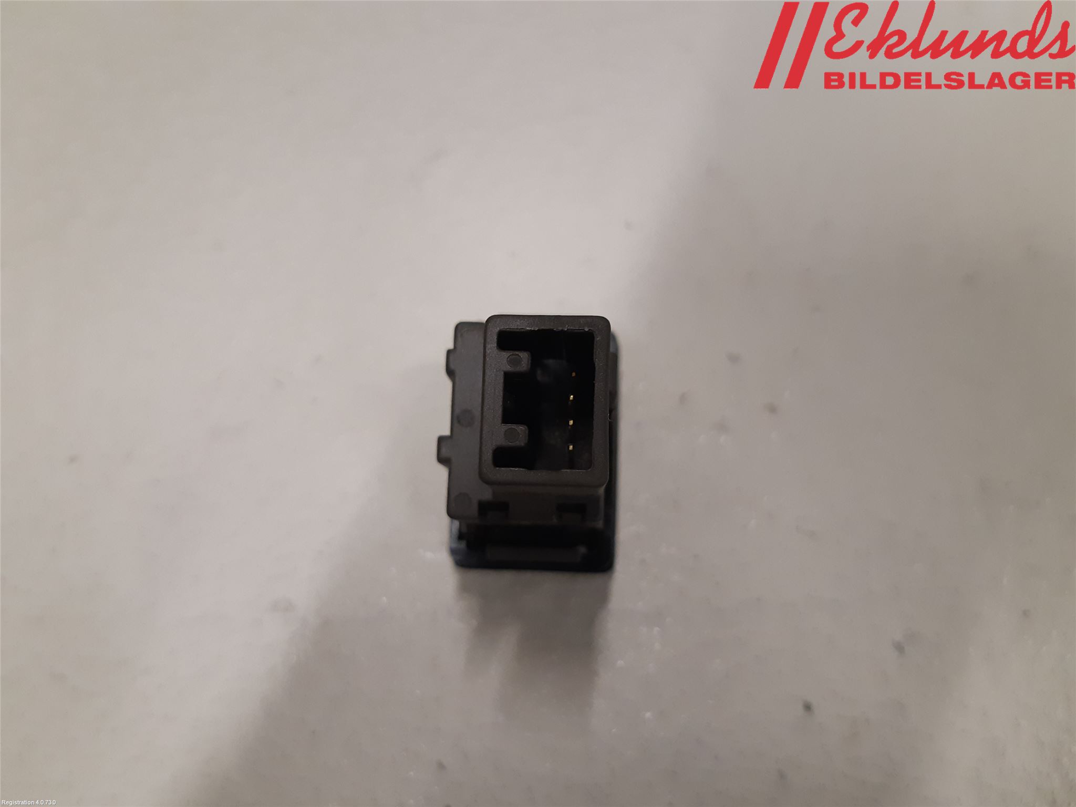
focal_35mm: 26
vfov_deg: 53.1
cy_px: 404
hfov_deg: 67.3
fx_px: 808
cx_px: 538
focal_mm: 3.93
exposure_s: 1/50
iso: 200
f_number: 1.7
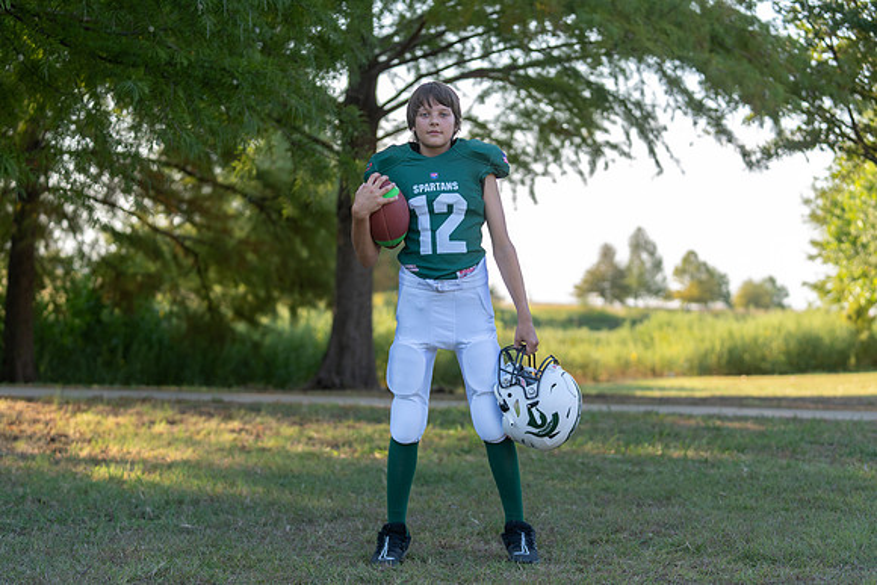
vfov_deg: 18.5
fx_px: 1801
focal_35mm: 74
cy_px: 297
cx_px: 446
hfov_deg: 27.4
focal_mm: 70
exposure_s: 1/320
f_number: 2.8
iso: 125
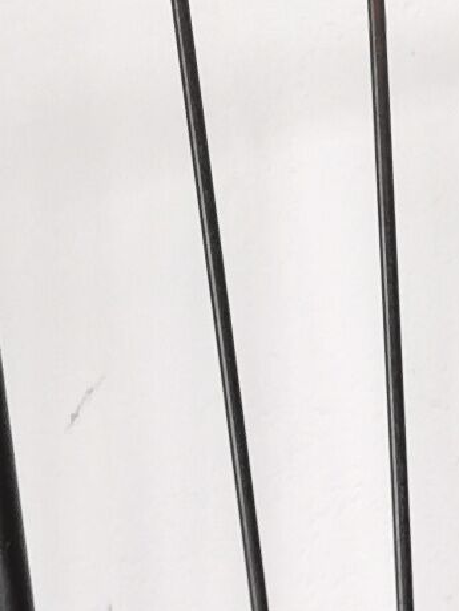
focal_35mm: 214
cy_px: 2379
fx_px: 3783
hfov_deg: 6.9
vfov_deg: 7.1
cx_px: 373
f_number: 1.6
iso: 100
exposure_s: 1/100
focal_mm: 5.56
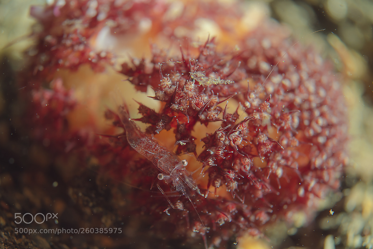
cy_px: 124
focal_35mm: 60
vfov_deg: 22.6
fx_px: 622
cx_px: 186
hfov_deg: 33.4
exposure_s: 1/250
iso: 100
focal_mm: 60
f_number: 10
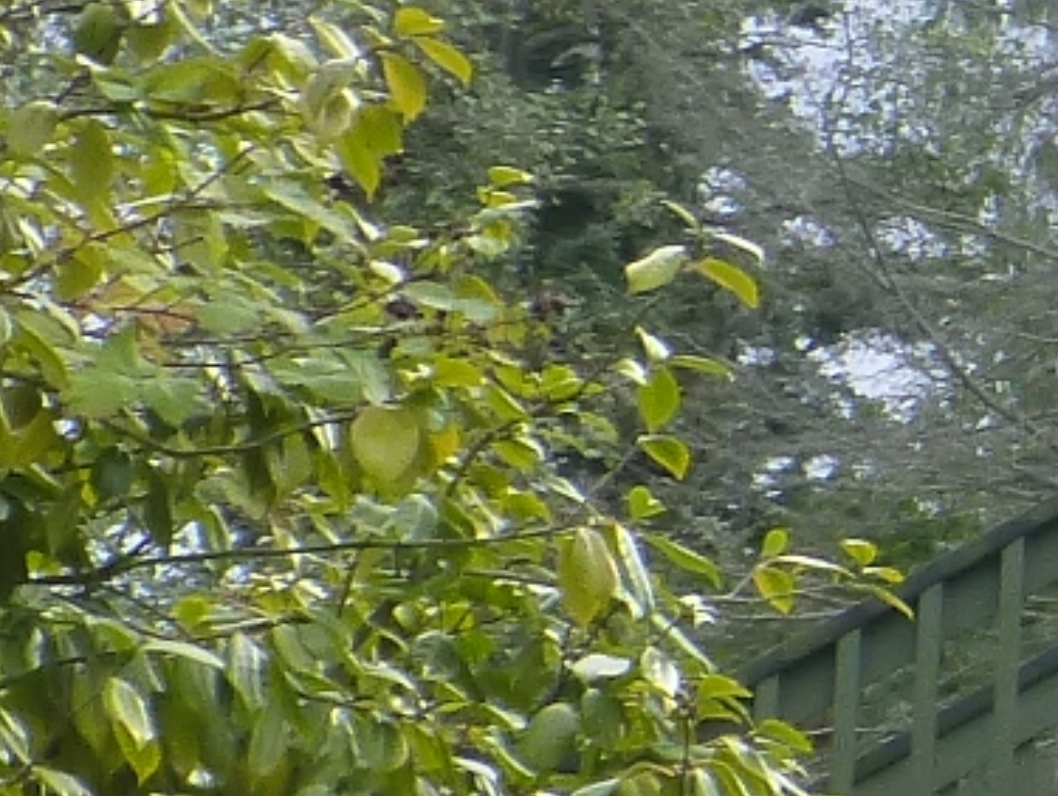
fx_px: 9178
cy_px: 277
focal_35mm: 300
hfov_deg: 6.1
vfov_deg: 5.0
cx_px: 3222
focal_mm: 7.9
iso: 160
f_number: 4.1
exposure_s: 1/400
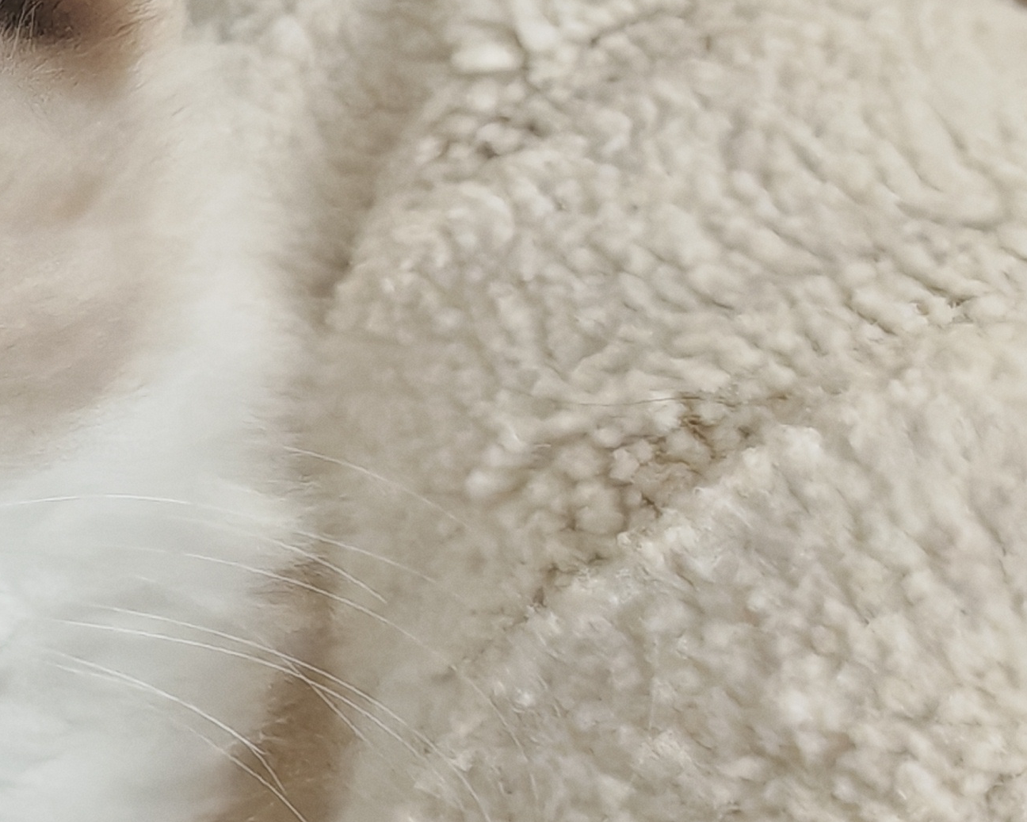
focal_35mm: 108
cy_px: 336
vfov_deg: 14.3
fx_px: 3283
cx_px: -540
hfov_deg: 16.2
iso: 1600
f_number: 2
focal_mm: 6.83
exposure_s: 1/430
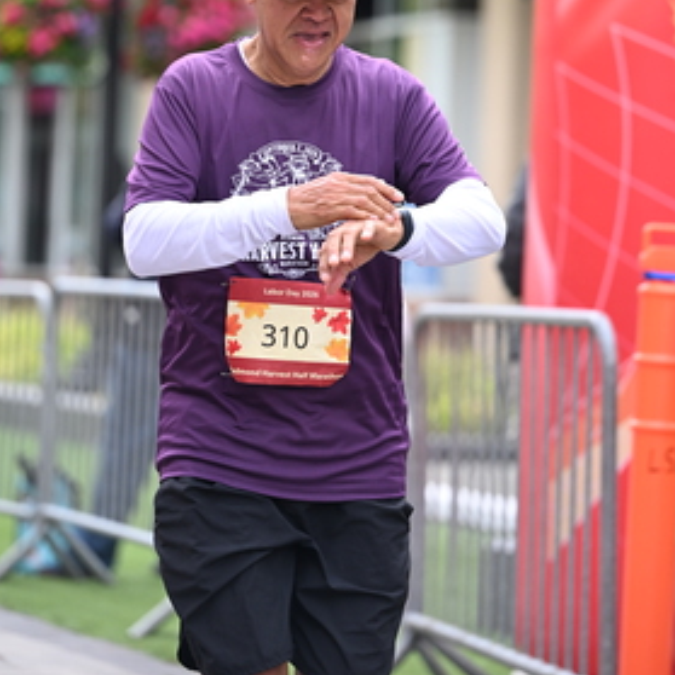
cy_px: 87
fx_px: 4434
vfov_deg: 8.7
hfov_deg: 8.7
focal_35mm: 201
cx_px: 388
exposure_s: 1/1600
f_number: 2.8
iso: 640
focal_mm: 120
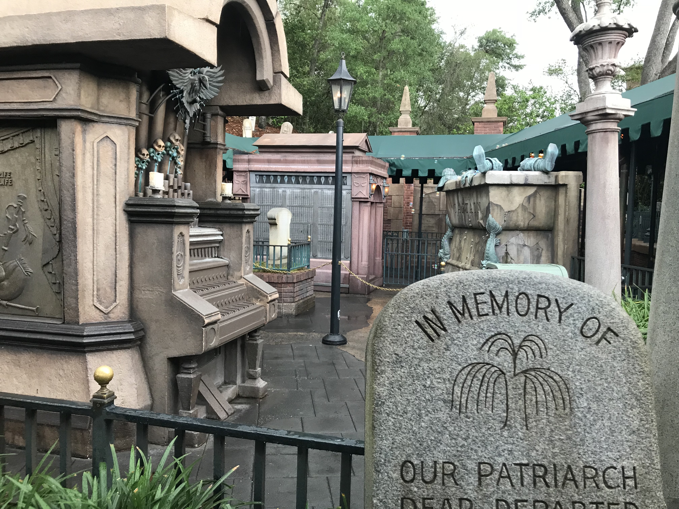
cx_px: 340
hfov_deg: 63.4
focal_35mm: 28
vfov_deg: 49.7
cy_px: 254
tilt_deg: -3.8
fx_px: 549
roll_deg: -1.5
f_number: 1.8
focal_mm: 3.99
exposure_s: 1/30
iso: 25
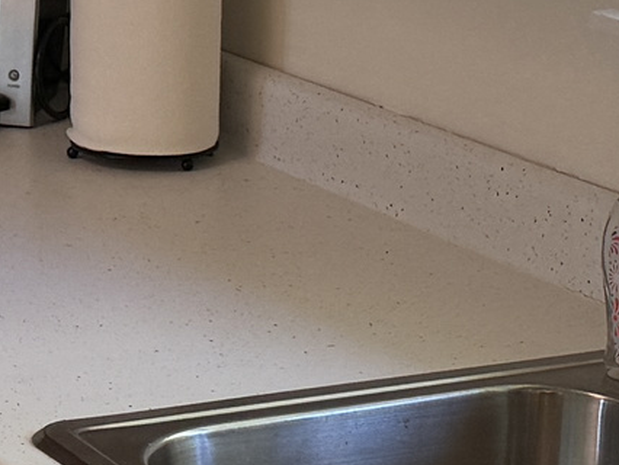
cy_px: -52
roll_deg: -1.3
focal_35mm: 160
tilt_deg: -8.0
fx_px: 2863
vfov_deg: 9.2
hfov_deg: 12.3
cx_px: 214
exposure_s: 1/207
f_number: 1.78
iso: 64
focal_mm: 6.76
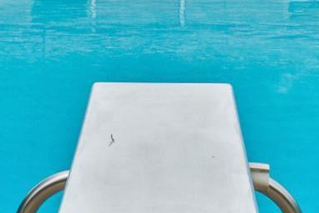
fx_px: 1568
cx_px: 128
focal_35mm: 177
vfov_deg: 7.5
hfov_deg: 11.6
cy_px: -168
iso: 250
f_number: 9
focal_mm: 18
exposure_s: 1/125
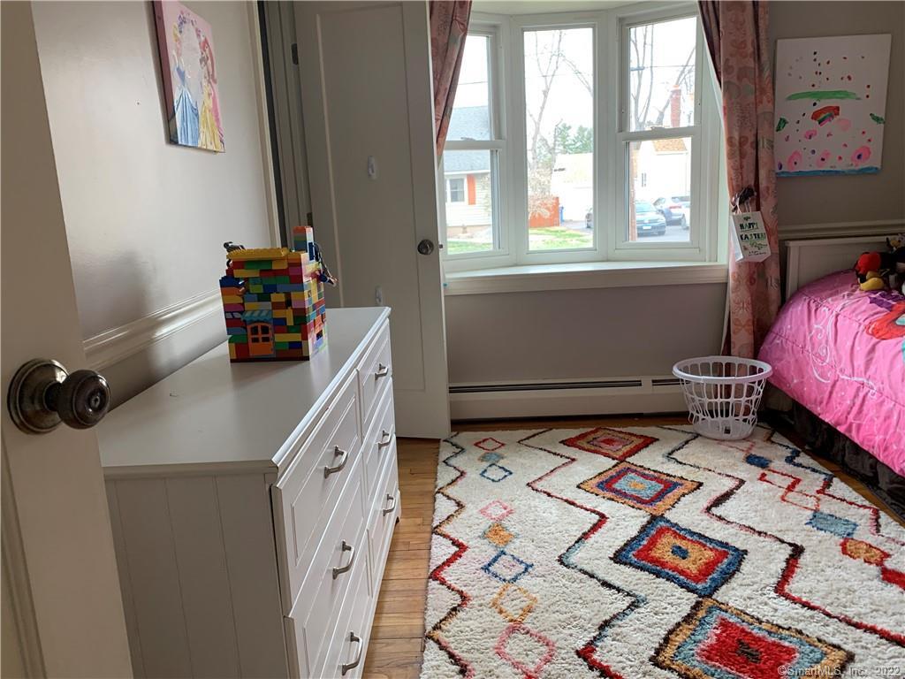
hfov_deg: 67.3
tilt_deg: -9.6
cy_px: 340
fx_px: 680
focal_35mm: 26
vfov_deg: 53.1
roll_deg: +3.1
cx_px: 452
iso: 100
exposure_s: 1/100
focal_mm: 4.25
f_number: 1.8
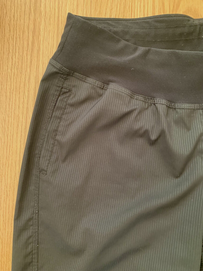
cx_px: 102
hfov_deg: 53.1
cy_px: 136
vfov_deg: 67.3
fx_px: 203
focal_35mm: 26
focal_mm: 4.25
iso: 400
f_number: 1.8
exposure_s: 1/42
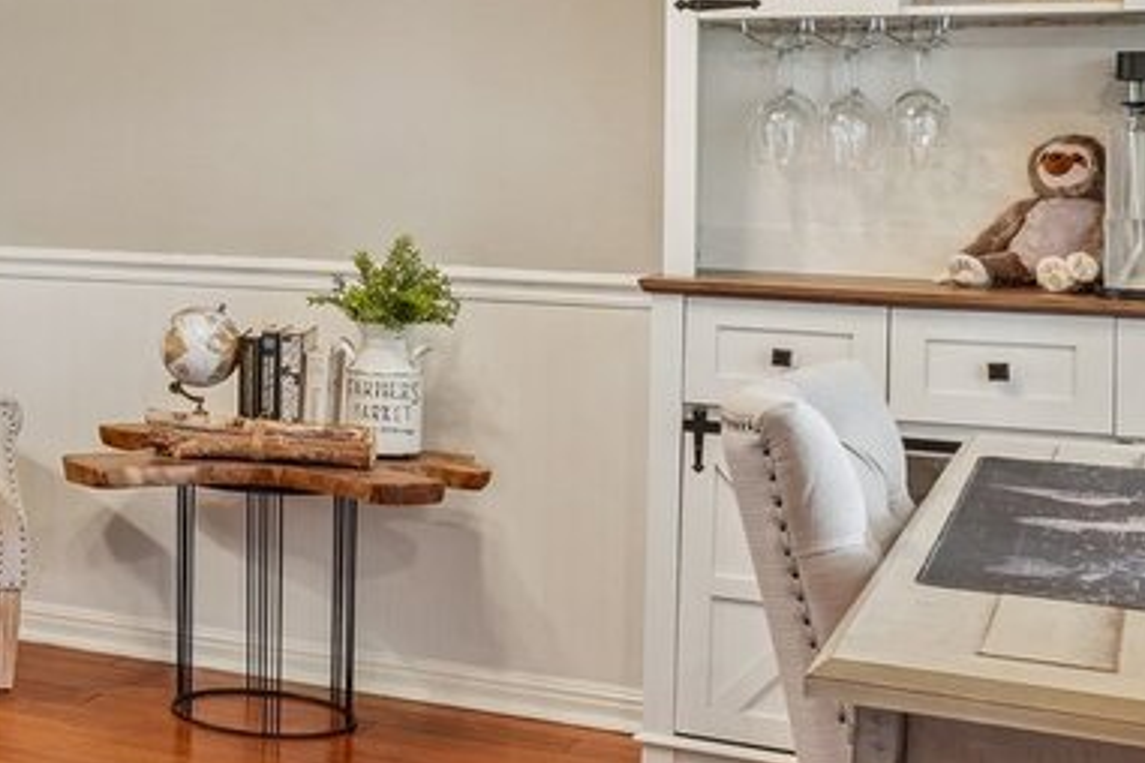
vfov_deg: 19.8
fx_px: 2163
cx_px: -625
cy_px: 159
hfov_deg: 23.2
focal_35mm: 68
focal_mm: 16
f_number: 8
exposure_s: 1/6
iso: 400
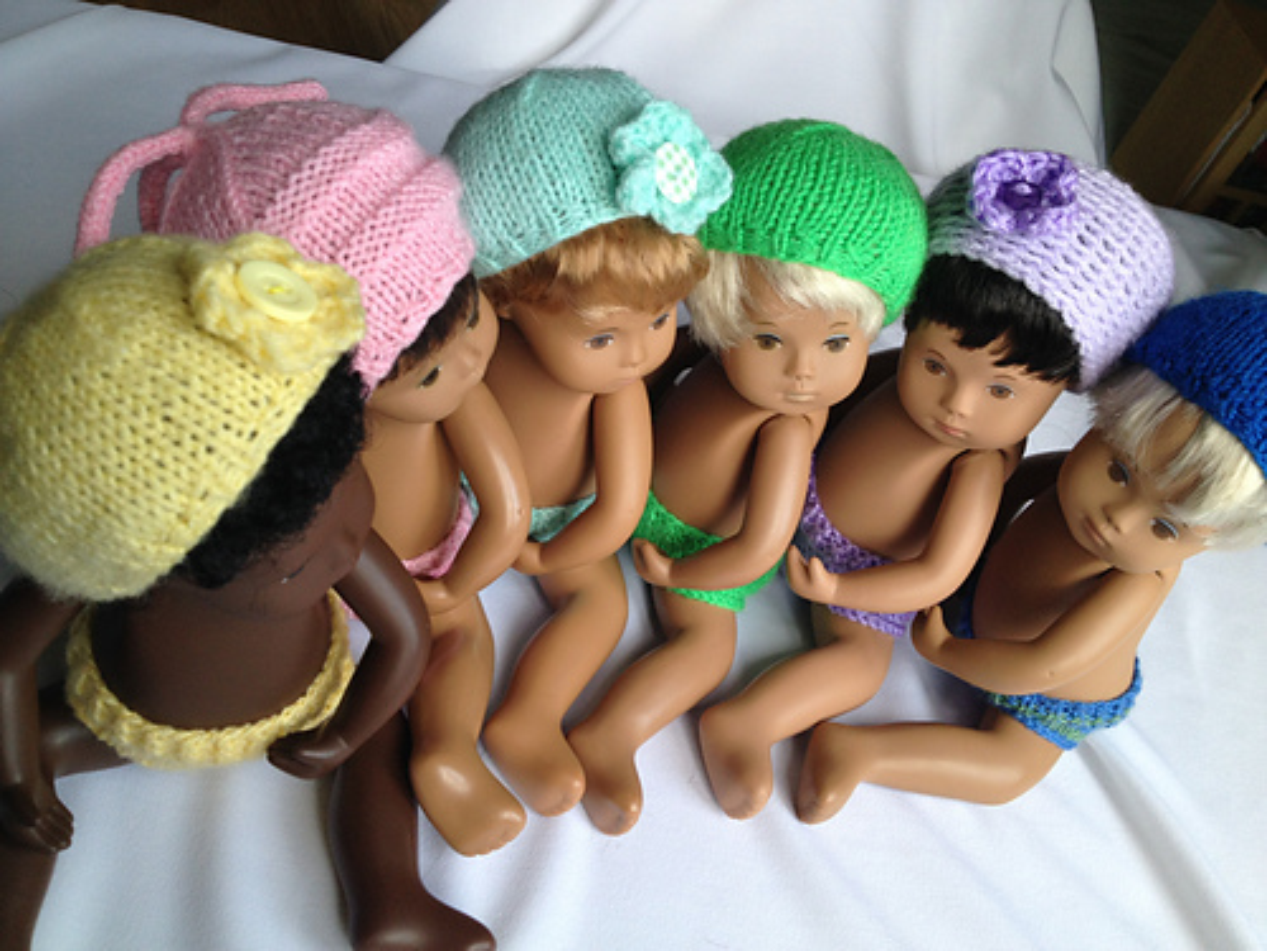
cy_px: 476
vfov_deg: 40.7
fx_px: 1281
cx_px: 634
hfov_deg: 52.6
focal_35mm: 35
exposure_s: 1/120
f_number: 2.4
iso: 64
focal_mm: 4.28
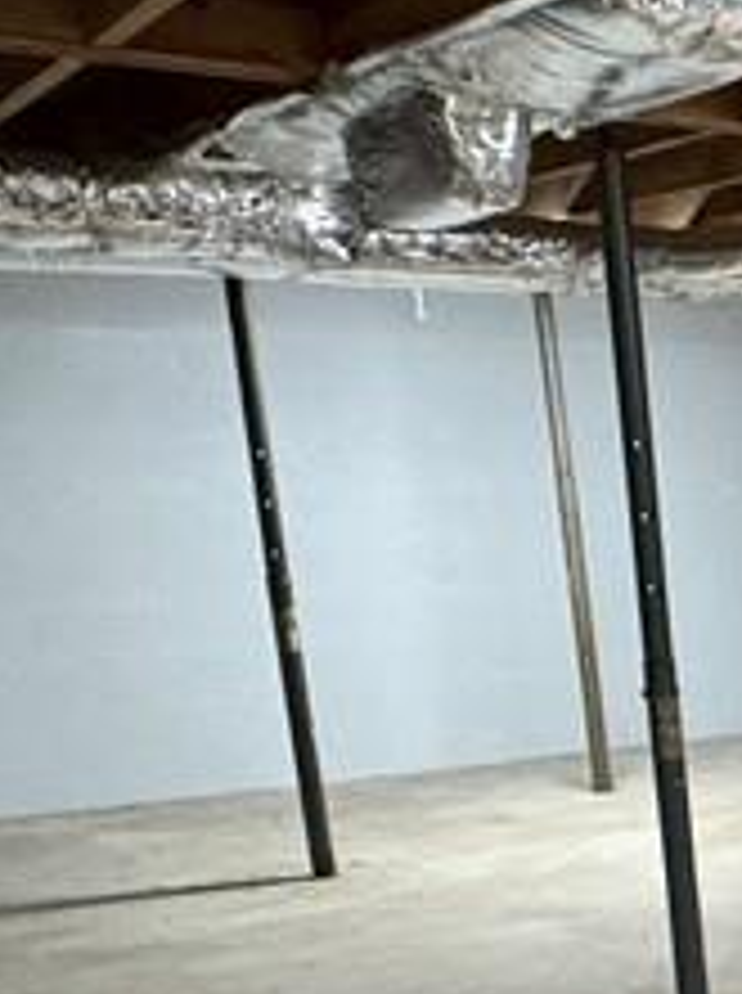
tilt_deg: -16.4
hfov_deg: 17.2
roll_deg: -1.2
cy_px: 909
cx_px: 1430
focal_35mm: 65
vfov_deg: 28.6
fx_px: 1863
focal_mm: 2.22
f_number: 2.2
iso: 320
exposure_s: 1/120
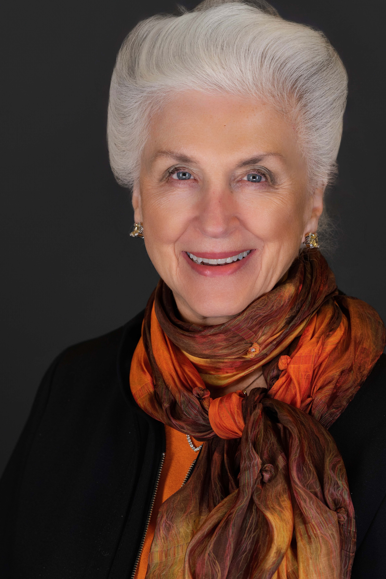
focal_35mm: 139
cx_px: 233
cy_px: 300
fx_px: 2228
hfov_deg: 9.9
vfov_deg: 14.8
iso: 400
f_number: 5
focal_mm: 110.4
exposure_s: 1/80
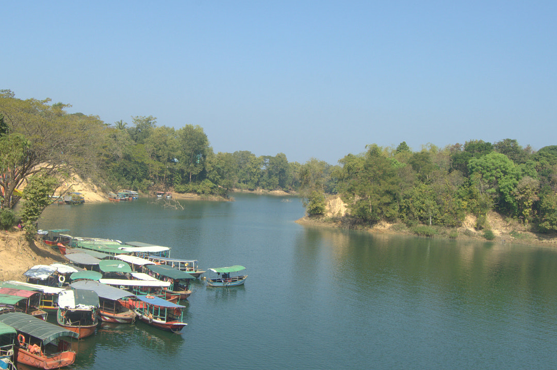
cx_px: 239
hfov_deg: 48.4
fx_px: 618
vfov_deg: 33.3
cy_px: 152
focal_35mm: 40
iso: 100
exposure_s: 1/80
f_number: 14
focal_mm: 18
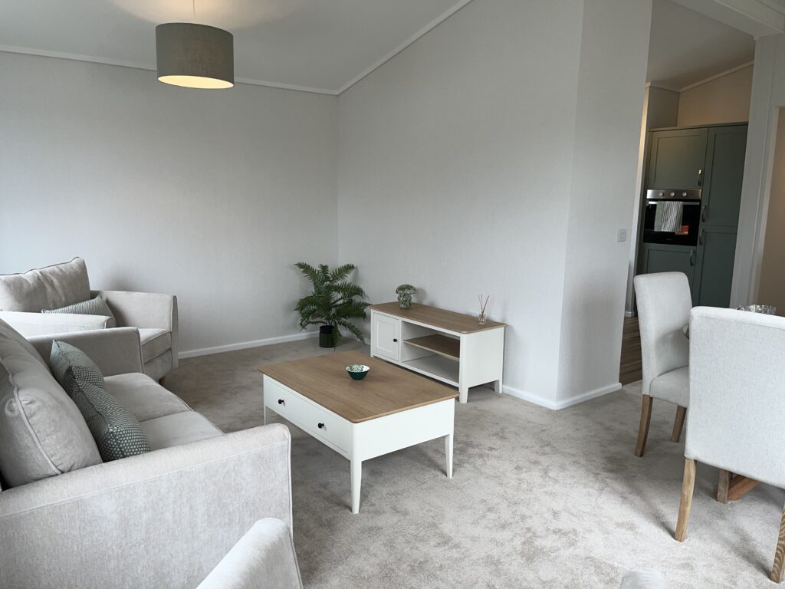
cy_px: 294
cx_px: 392
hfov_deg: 67.3
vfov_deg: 53.1
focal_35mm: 26
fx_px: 590
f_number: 1.6
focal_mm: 5.1
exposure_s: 1/209
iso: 32
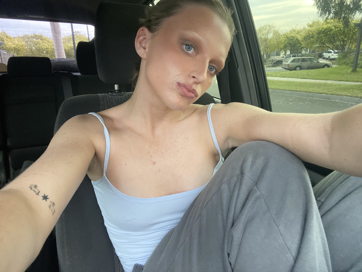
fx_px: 241
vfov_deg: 58.9
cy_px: 136
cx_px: 181
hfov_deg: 73.9
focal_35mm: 23
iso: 400
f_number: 2.2
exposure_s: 1/59
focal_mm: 2.71
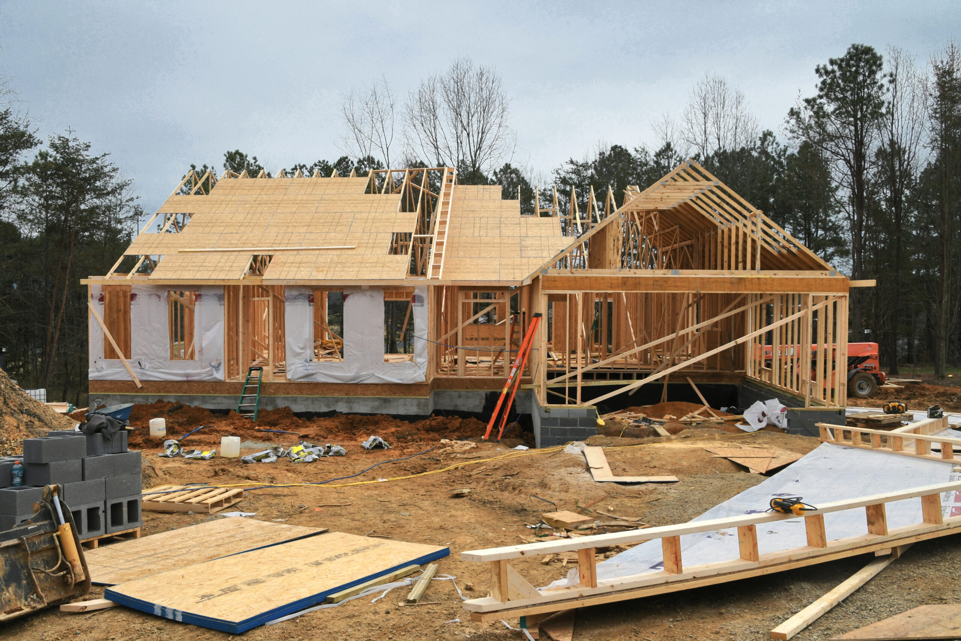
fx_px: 721
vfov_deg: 47.9
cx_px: 480
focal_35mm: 27
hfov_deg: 67.4
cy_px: 320
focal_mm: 18
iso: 250
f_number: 11
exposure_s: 1/500
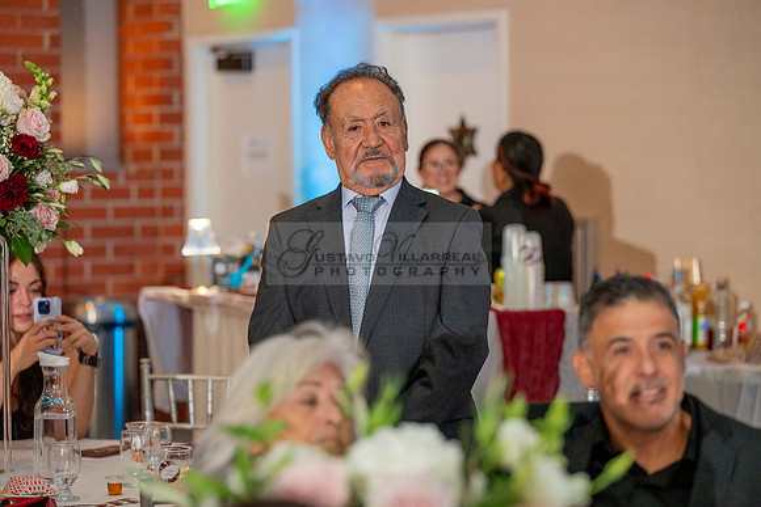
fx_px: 2326
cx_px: 380
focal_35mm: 110
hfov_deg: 18.6
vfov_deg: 12.5
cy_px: 254
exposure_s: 1/200
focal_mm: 110
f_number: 3.2
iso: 1600
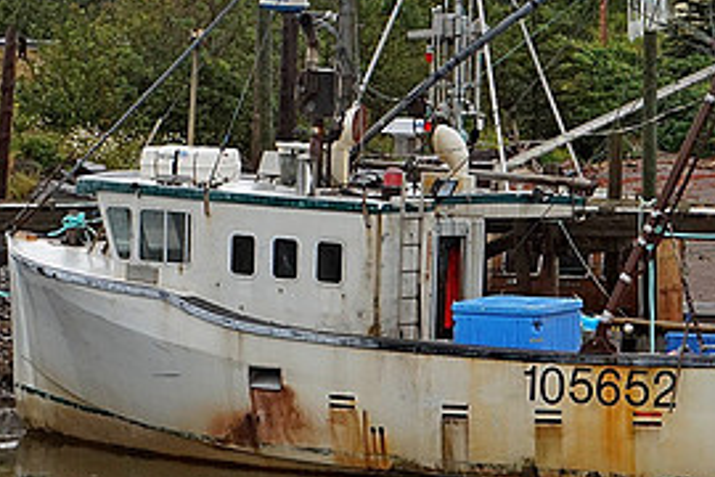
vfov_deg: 7.8
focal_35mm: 177
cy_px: 155
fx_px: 3517
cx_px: 535
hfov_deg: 11.6
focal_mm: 55
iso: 1000
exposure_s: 1/80
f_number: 13
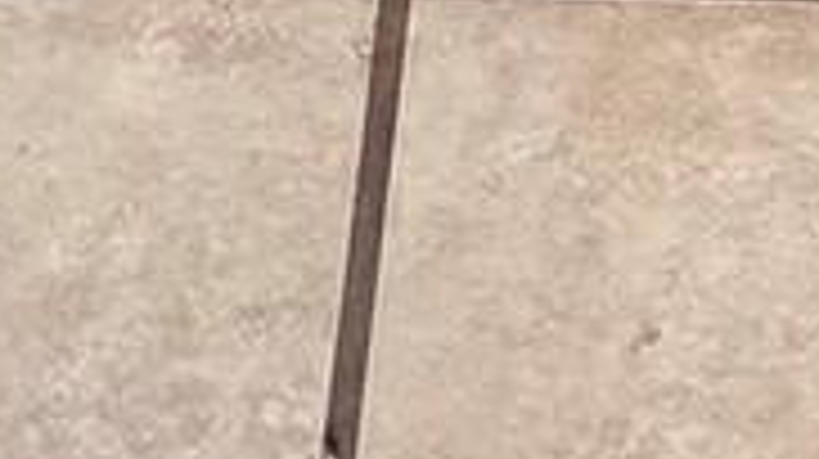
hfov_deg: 9.7
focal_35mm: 221
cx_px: 590
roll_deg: +0.7
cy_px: -2498
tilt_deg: -15.2
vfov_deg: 4.1
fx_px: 4795
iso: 250
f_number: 1.78
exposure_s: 1/120
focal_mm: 6.76
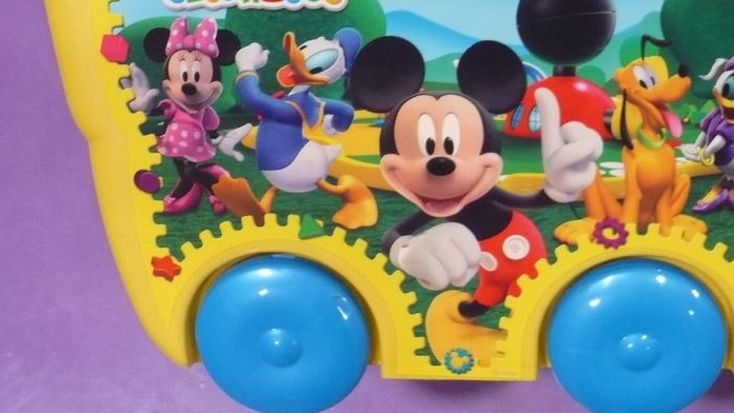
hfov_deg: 33.6
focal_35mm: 62
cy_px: 107
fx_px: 1207
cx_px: 475
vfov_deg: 19.3
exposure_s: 1/30
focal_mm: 7
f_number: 3.4
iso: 400
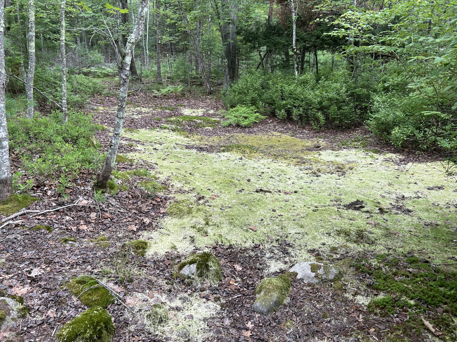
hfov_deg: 67.3
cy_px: 171
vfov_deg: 53.1
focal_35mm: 26
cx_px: 228
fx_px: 343
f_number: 1.5
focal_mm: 5.7
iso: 50
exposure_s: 1/121
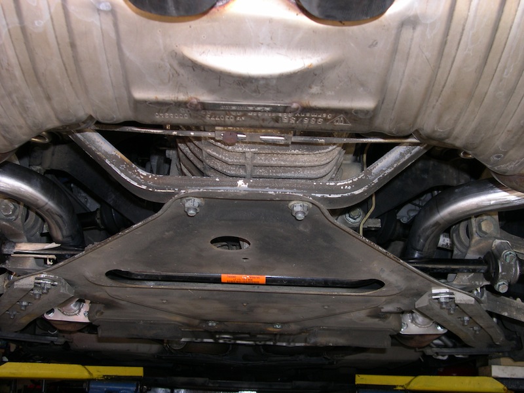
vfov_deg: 37.7
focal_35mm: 38
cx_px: 262
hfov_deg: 49.0
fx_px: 575
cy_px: 196
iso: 100
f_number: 7.6
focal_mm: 8
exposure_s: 1/30
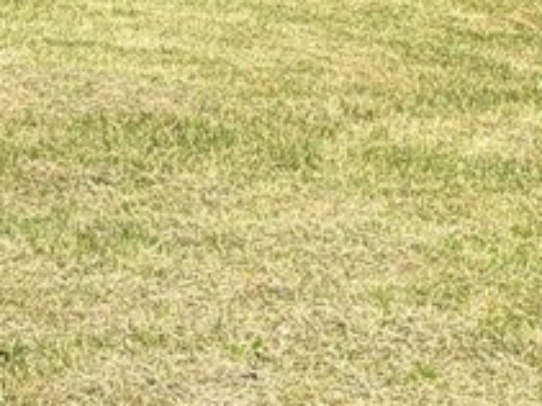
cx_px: 285
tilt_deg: -5.7
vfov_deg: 10.9
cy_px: -347
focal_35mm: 126
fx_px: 1972
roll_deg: +0.9
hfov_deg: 15.7
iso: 50
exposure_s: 1/1953
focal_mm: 5.96
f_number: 1.6
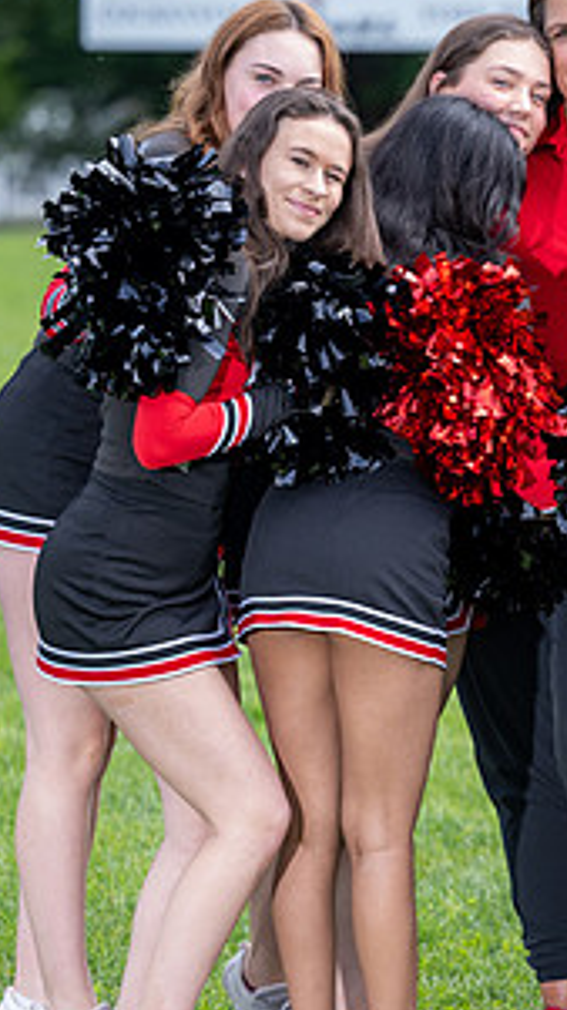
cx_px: 811
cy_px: 415
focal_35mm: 267
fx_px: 7146
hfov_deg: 4.5
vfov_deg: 8.1
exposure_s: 1/200
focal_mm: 115
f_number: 3.2
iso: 50
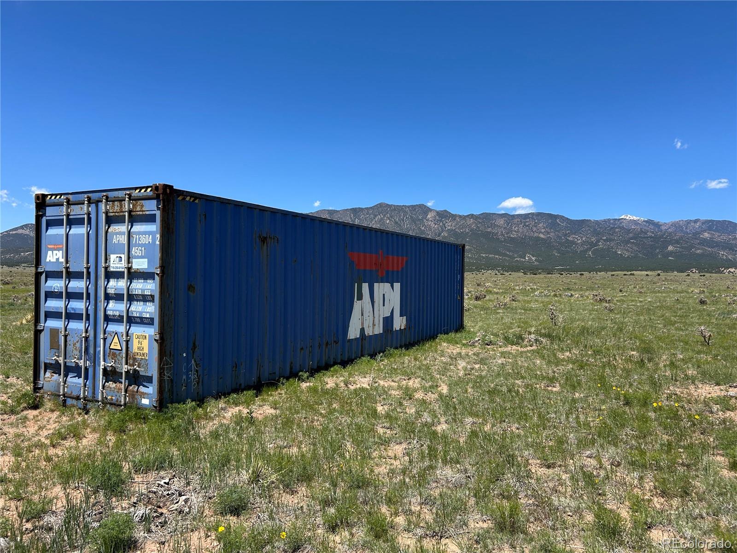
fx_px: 554
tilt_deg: +0.8
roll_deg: -1.5
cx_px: 368
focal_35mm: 26
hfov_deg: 67.3
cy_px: 276
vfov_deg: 53.1
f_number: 1.5
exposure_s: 1/3571
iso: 50
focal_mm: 5.7
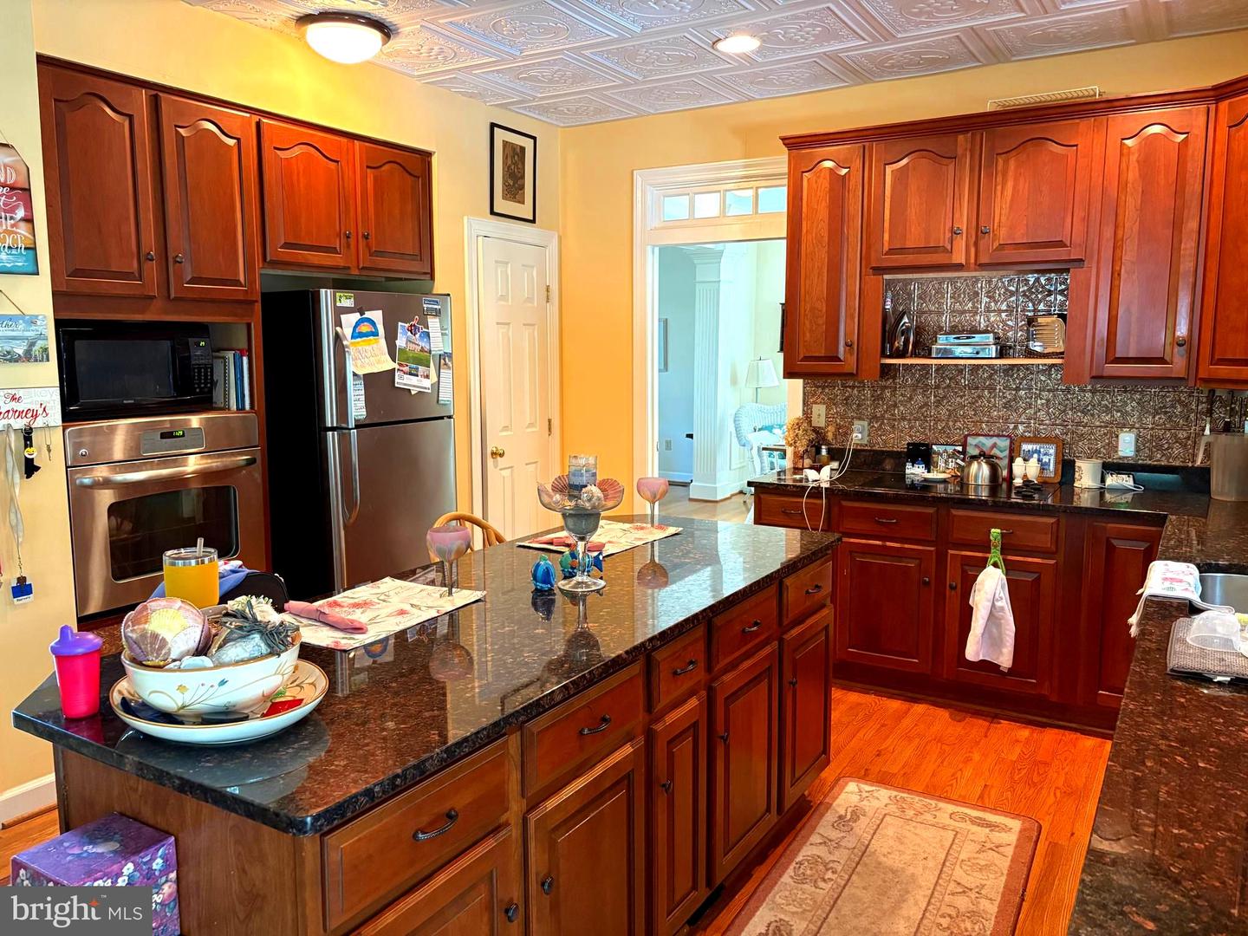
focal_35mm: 26
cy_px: 468
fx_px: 937
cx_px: 624
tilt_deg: -6.7
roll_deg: +1.1
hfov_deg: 67.3
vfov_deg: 53.1
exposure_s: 1/60
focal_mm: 5.96
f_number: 1.6
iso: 400
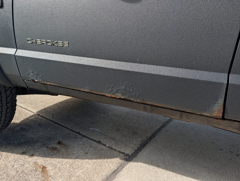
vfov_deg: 56.9
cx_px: 120
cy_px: 90
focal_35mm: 24
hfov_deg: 71.5
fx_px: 167
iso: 20
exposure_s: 1/351
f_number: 1.68
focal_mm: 6.9
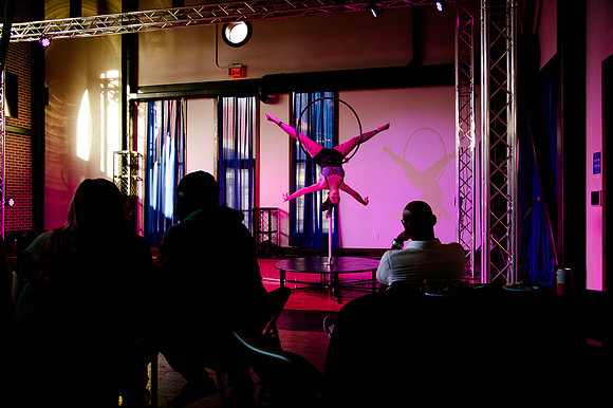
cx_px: 306
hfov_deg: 65.5
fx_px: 476
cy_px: 204
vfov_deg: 46.4
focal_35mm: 28
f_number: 4
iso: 2000
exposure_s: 1/320
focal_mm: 28
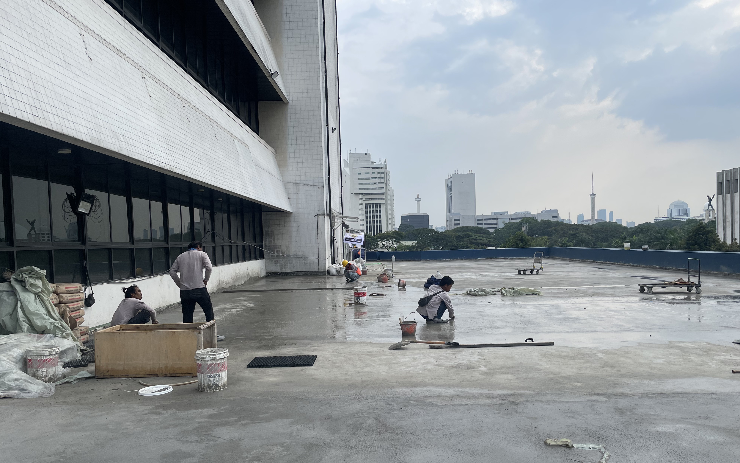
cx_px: 372
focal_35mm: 28
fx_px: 565
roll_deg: +1.6
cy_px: 268
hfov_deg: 66.5
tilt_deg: -1.9
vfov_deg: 44.4
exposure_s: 1/2681
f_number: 1.6
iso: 32
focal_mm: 4.2
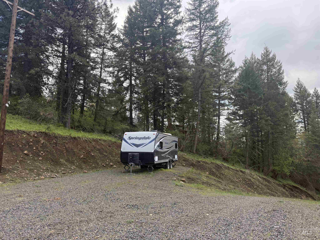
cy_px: 120
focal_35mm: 24
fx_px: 222
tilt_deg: +8.4
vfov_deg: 56.8
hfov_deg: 71.6
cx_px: 160
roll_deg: +0.4
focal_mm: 6.76
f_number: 1.78
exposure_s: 1/1005
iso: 100
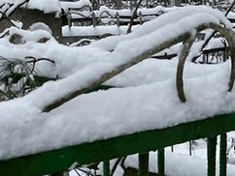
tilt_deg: -20.9
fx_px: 748
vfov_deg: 13.2
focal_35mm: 110
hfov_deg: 17.2
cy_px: 190
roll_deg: +1.6
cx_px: 267
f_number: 1.6
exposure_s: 1/107
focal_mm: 4.2
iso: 125
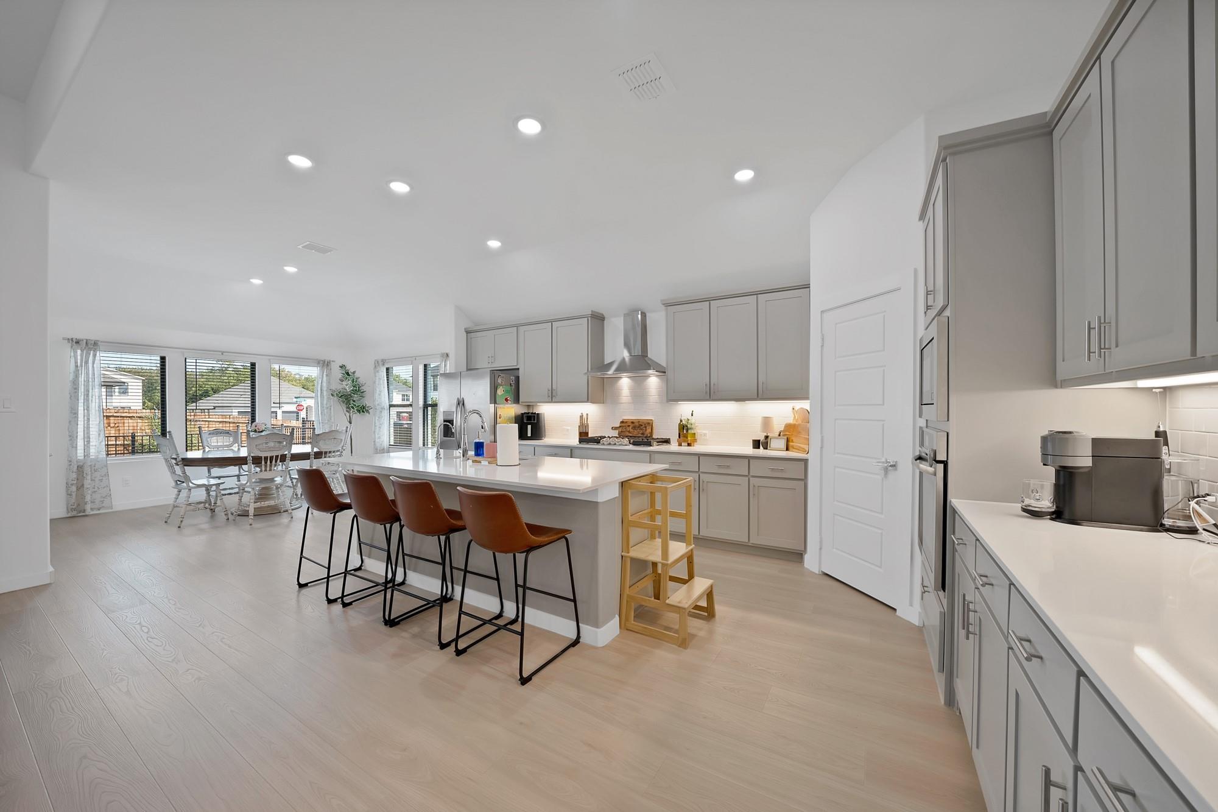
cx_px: 609
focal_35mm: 12
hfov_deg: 112.6
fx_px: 406
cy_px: 406
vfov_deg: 90.0
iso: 640
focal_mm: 12
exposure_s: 1/6
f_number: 9
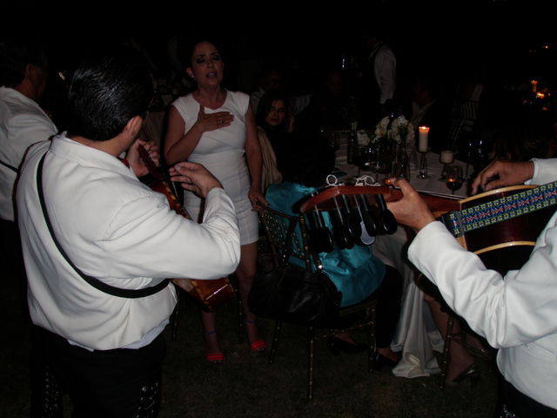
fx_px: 611
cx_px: 278
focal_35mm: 38
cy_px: 209
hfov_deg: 49.0
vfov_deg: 37.7
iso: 100
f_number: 3.5
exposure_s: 1/30
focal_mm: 6.7
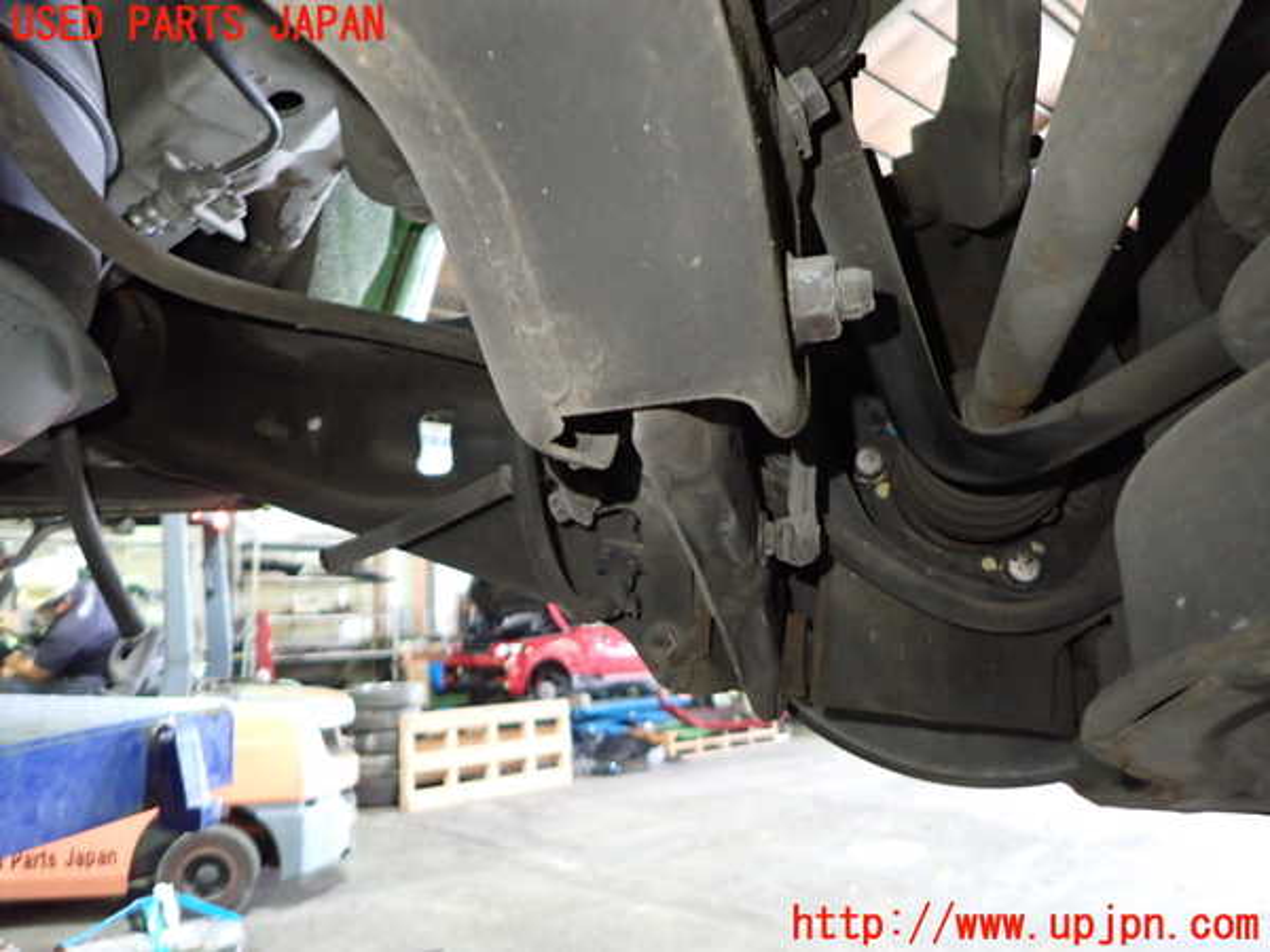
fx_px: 917
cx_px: 635
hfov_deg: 69.4
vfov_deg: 54.9
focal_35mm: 25
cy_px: 476
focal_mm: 4.5
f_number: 2
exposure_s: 1/30
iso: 800
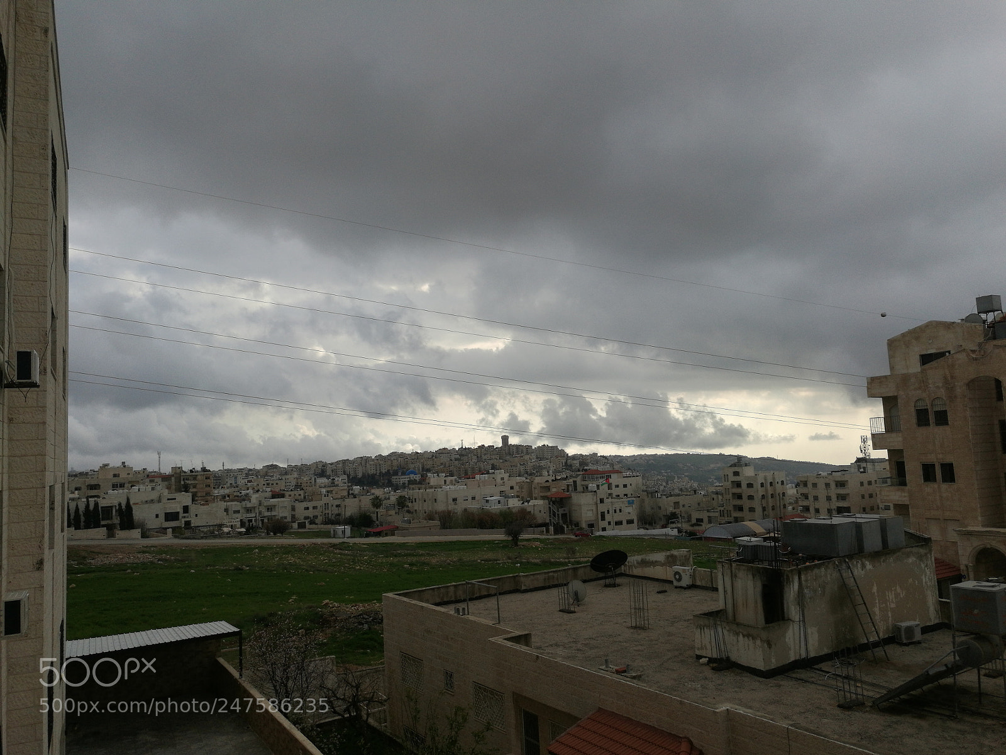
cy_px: 378
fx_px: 785
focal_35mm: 27
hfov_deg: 65.3
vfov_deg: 51.4
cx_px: 503
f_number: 2
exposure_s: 1/1181
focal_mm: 4.04
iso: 50
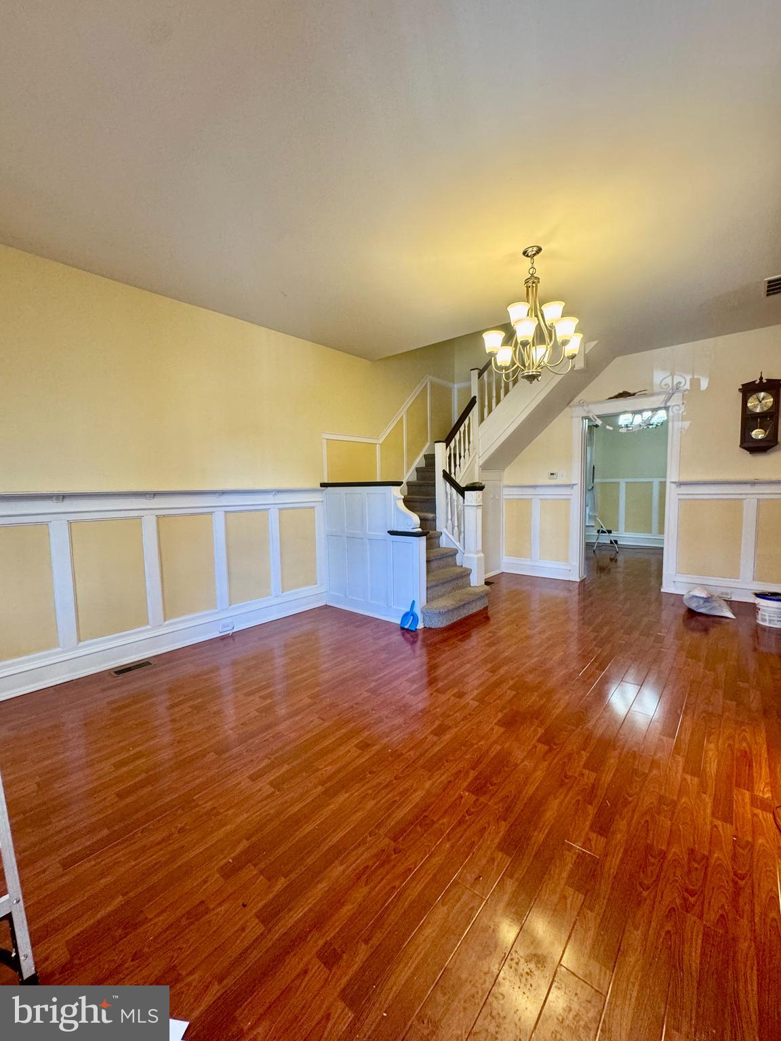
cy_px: 520
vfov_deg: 102.1
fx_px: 421
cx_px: 390
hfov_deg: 85.7
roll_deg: +1.8
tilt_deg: -3.4
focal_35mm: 14
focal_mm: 2.22
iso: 200
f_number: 2.2
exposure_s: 1/60
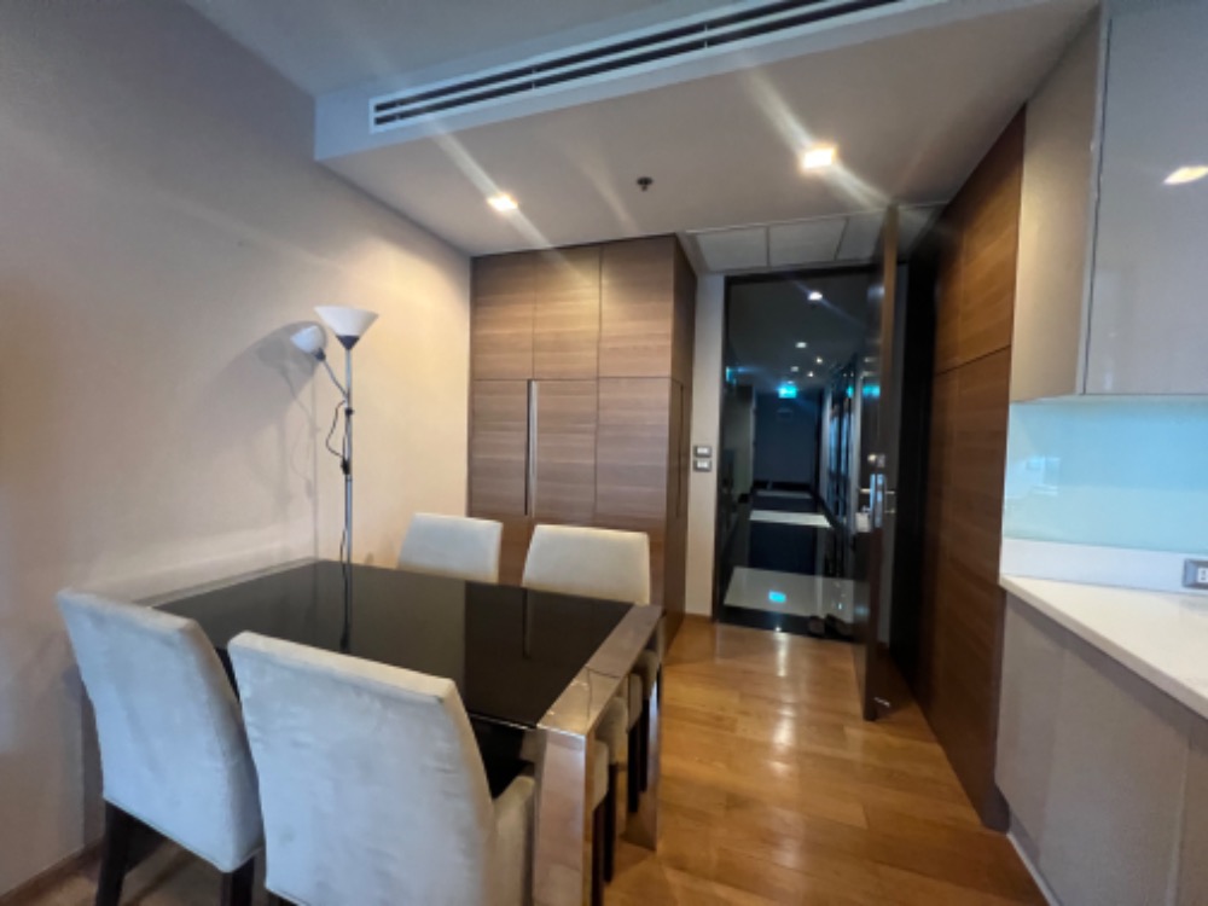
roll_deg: -1.8
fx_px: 454
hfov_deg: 106.2
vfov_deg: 89.9
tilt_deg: +0.9
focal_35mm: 13
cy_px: 453
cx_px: 604
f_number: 1.8
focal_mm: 1.57
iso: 640
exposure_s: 1/33
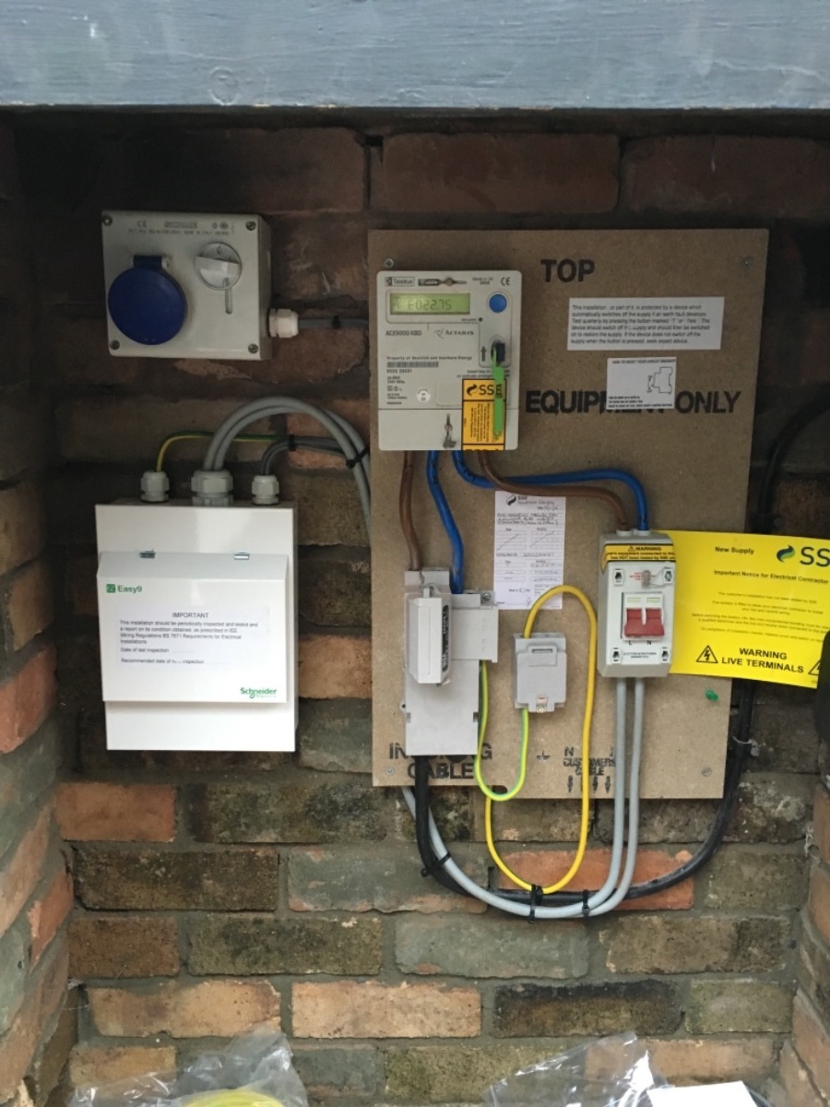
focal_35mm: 29
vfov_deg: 61.7
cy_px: 554
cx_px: 415
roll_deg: +0.9
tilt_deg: -13.9
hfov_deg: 48.2
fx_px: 927
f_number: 2.2
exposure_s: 1/20
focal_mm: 4.15
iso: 200
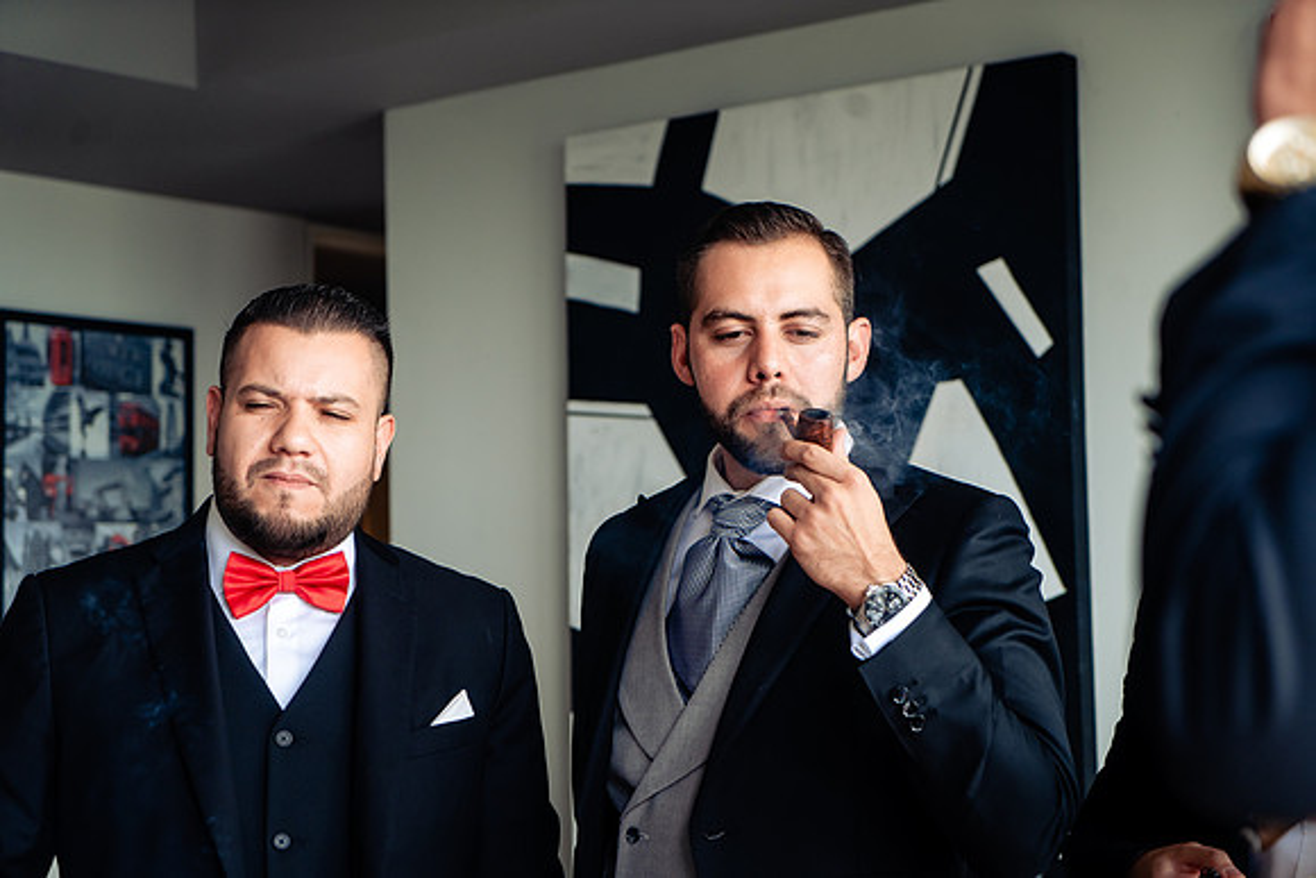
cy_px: 439
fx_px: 2559
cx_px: 658
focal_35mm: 70
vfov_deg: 19.5
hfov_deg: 28.8
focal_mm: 70
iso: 640
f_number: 4
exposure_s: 1/160
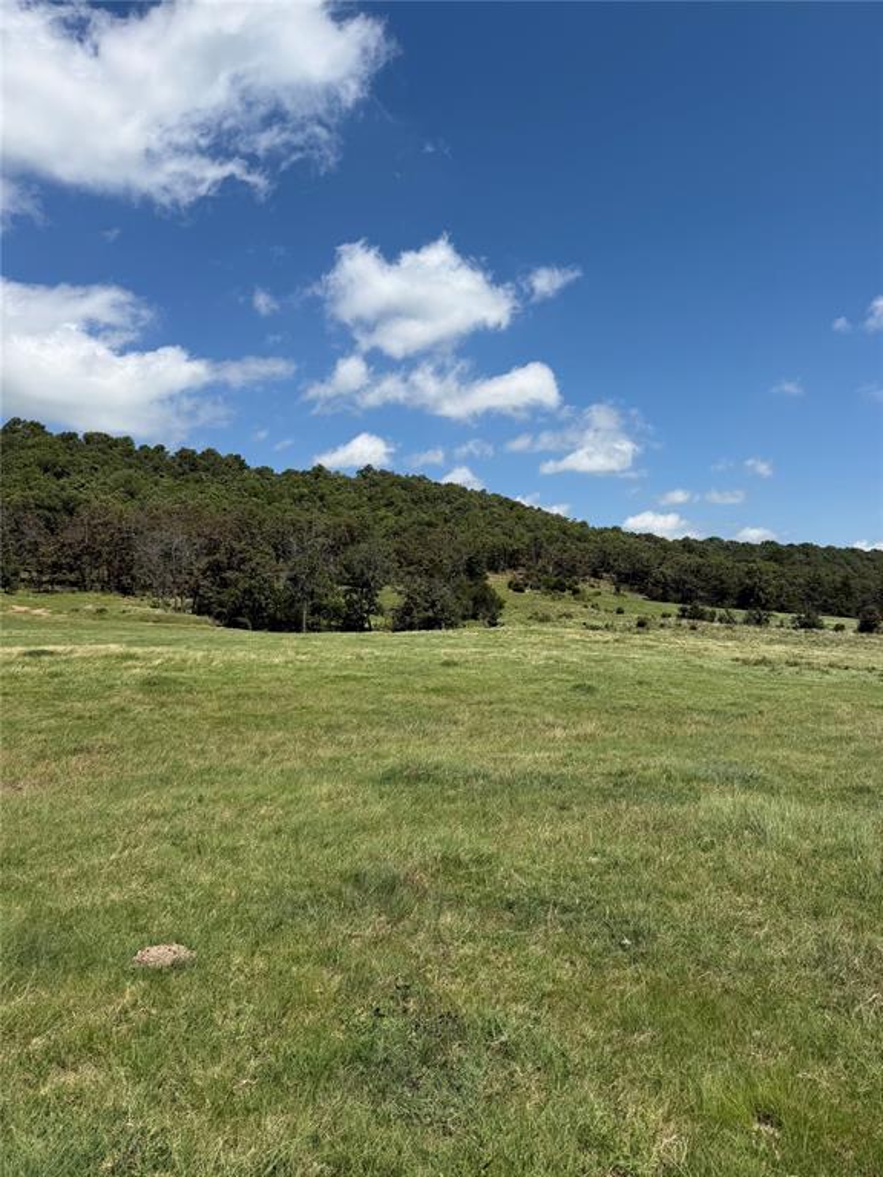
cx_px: 442
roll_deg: -0.1
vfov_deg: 71.6
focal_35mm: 24
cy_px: 588
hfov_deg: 56.8
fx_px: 816
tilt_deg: +2.3
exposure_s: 1/6711
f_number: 1.78
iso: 80
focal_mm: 6.76
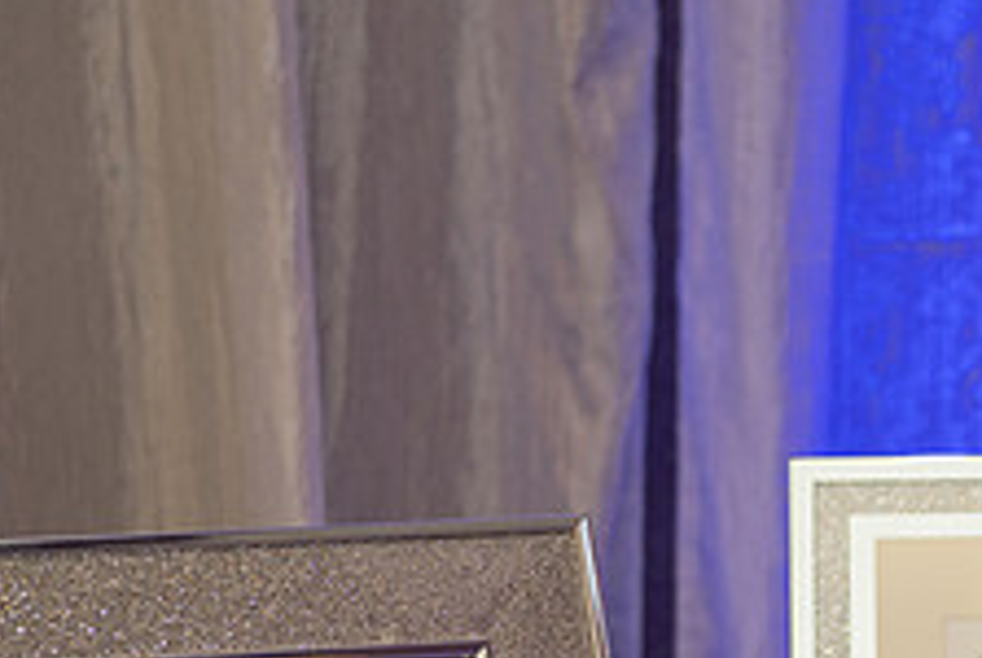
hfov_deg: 11.2
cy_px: 792
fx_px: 4944
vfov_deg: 7.5
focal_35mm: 181
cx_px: 1043
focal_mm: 70
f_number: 2.8
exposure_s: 1/200
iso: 1000
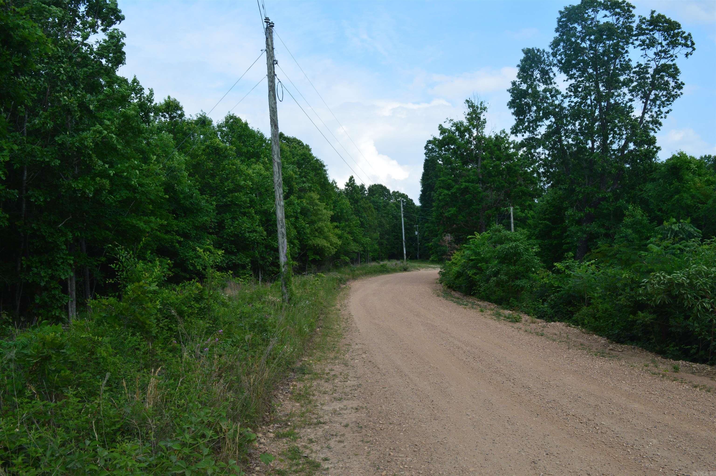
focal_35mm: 33
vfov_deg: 39.9
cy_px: 238
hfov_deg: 57.3
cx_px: 358
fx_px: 656
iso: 400
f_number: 10
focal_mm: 22
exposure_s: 1/320
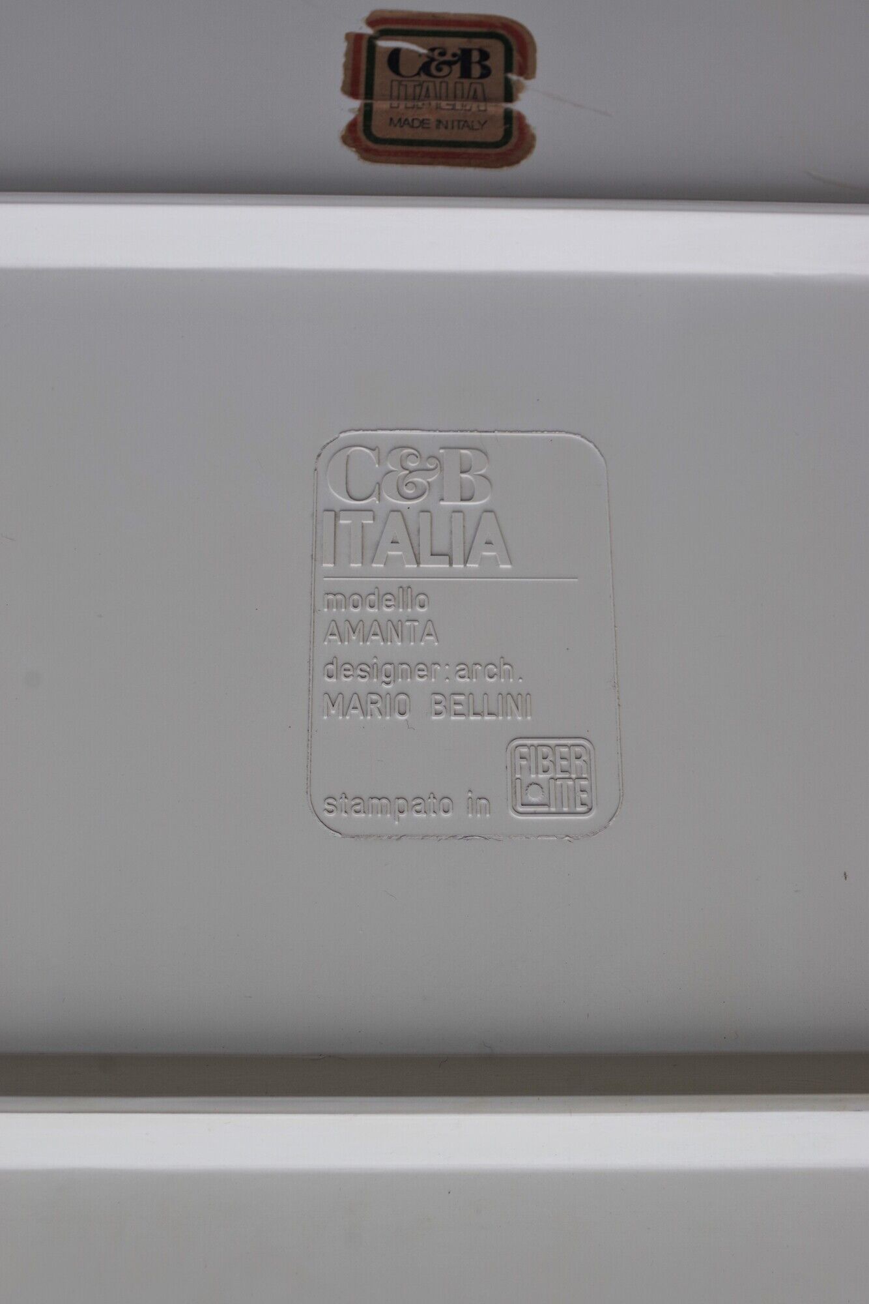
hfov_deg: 31.9
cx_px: 434
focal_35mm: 42
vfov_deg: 46.4
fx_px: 1520
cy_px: 652
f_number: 7.1
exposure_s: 1/200
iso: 100
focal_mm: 28.13
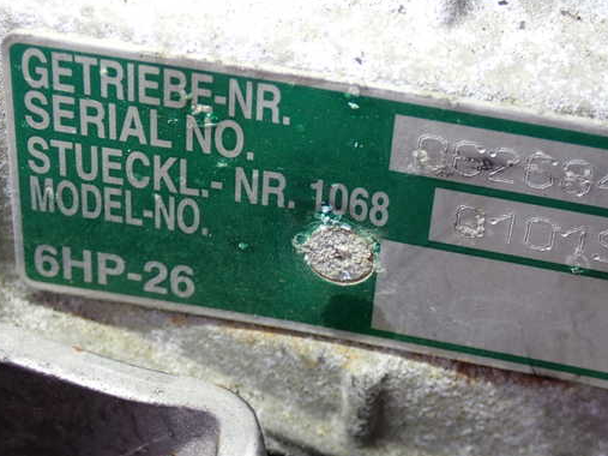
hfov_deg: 20.2
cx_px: 326
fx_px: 1703
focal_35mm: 97
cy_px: 235
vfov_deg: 15.2
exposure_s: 1/80
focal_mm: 14.62
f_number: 4.3
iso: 200
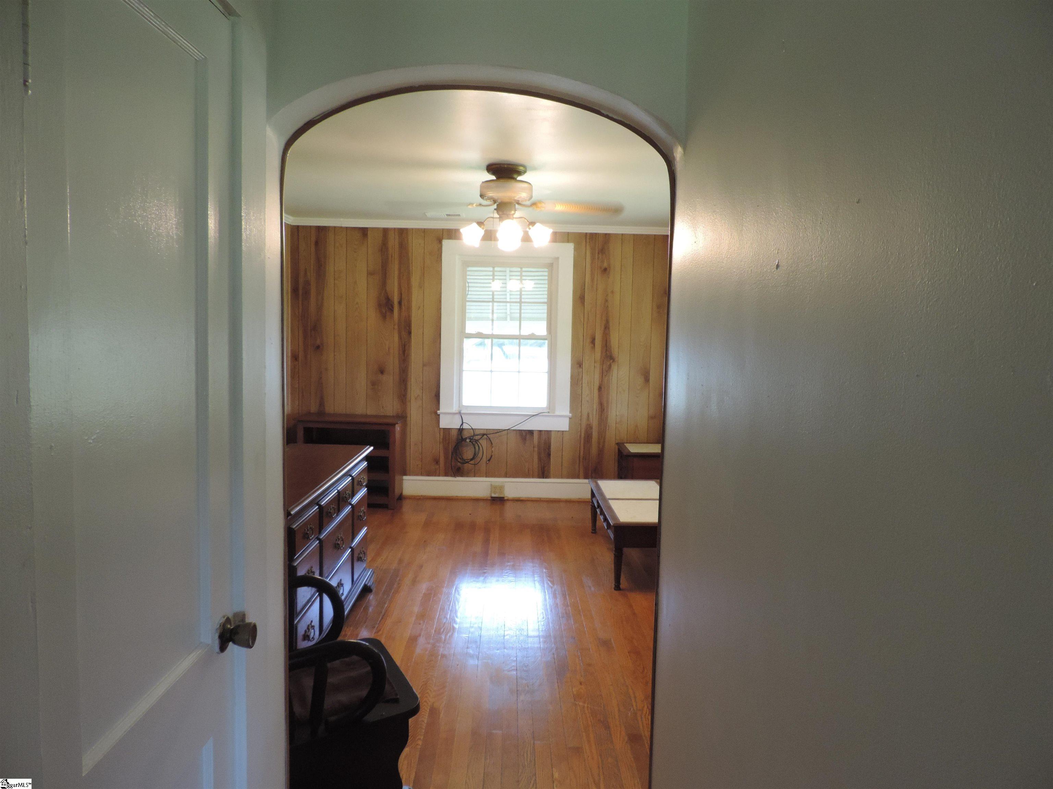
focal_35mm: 24
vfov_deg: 56.8
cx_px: 526
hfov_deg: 71.6
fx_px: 730
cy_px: 394
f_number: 3
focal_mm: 4.3
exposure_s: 1/30
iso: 360
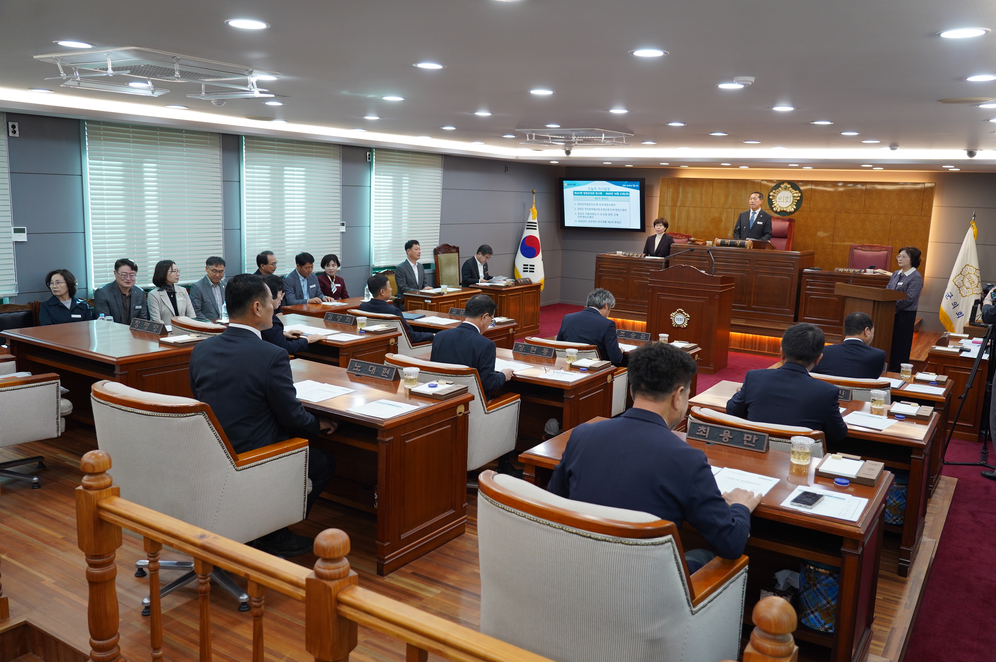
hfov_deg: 63.7
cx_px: 498
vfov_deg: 44.9
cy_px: 331
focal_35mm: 29
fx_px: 802
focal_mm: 29
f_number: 4
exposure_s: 1/160
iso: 1000
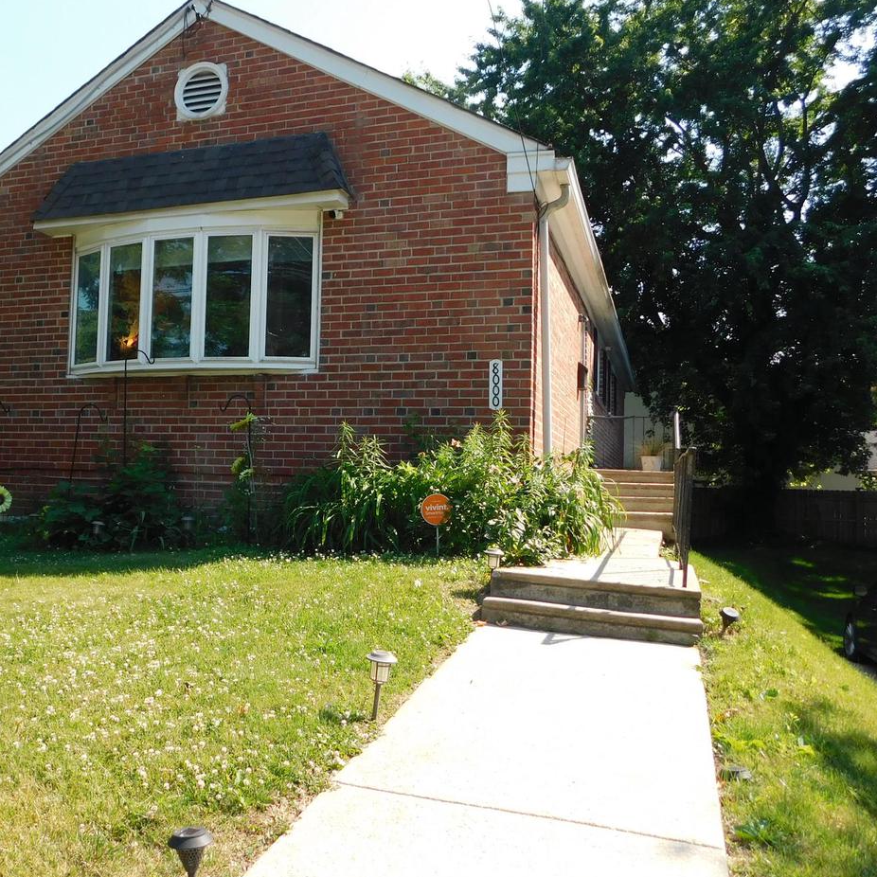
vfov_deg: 49.7
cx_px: 287
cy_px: 433
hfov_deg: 48.8
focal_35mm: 33
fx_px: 946
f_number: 3
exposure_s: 1/640
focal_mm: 4.1
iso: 125
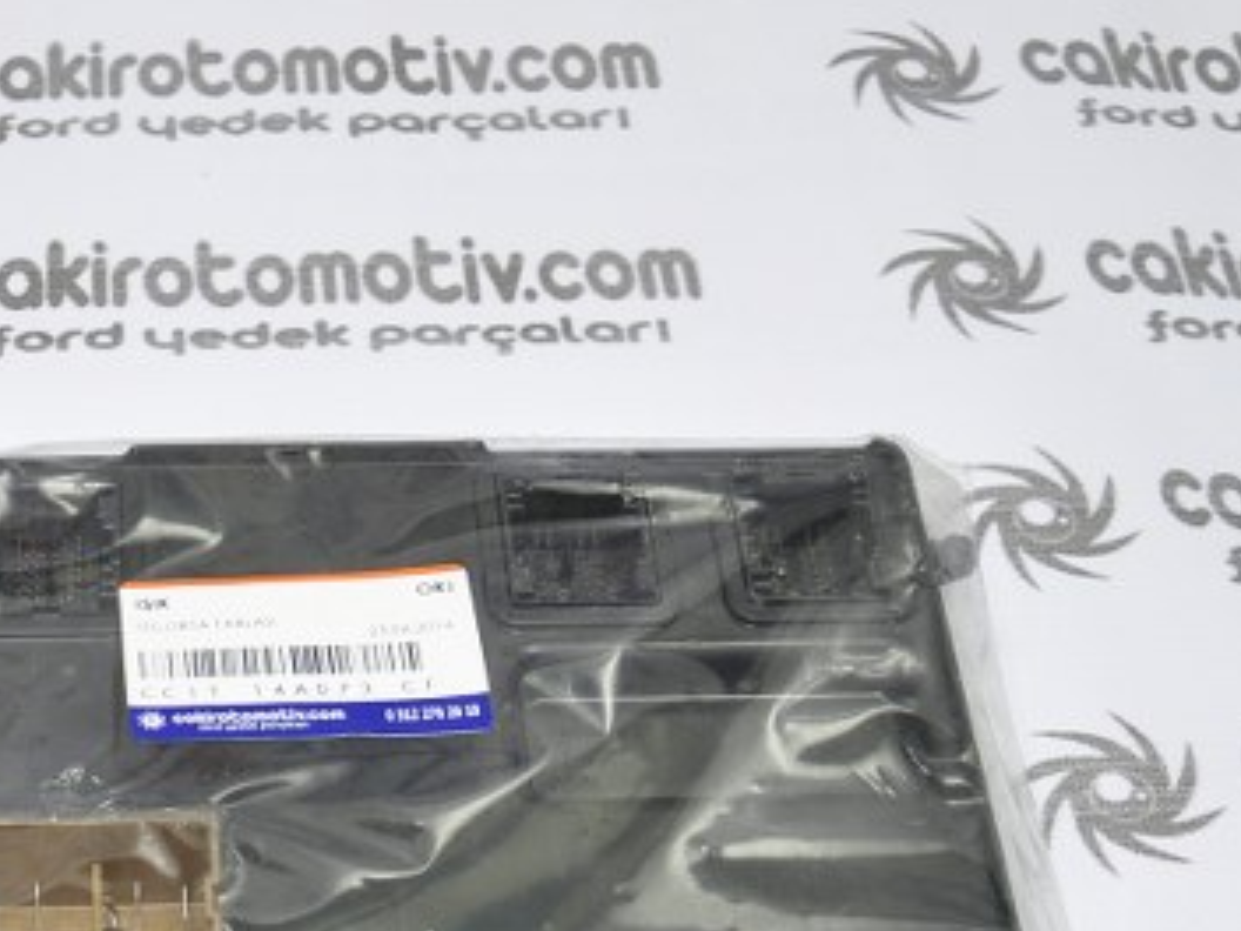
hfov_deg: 23.8
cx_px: 257
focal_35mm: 81
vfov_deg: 17.6
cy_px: 1030
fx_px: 2904
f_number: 4.5
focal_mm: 22
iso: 200
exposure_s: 1/40
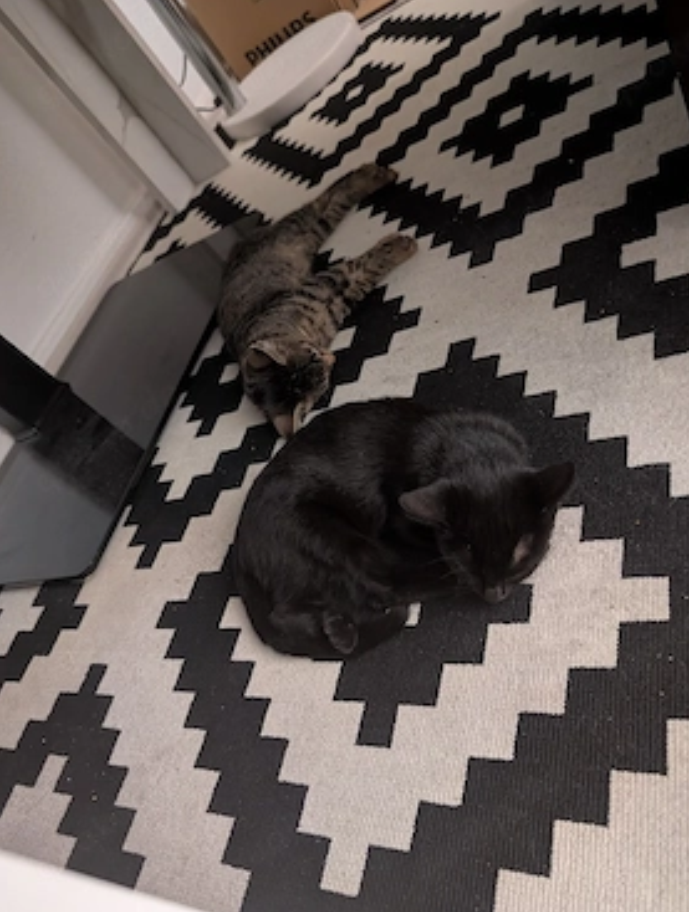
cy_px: 462
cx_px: 351
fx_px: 687
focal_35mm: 26
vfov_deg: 67.2
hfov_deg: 53.2
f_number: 1.68
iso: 1385
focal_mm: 6.9
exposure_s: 1/14.9
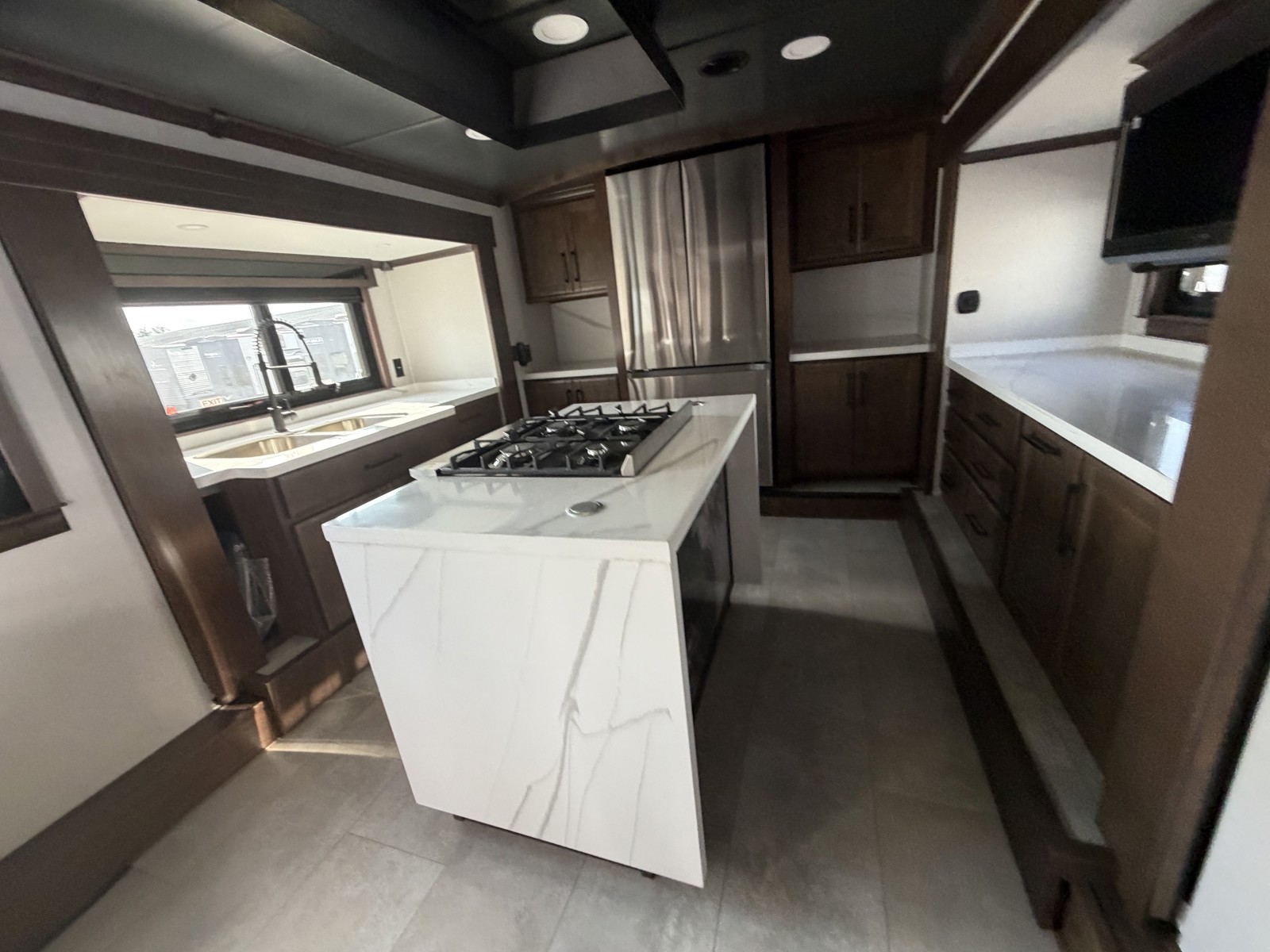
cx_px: 635
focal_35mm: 14
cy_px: 476
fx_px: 514
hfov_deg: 102.1
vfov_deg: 85.7
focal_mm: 2.22
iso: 320
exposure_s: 1/81
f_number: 2.2
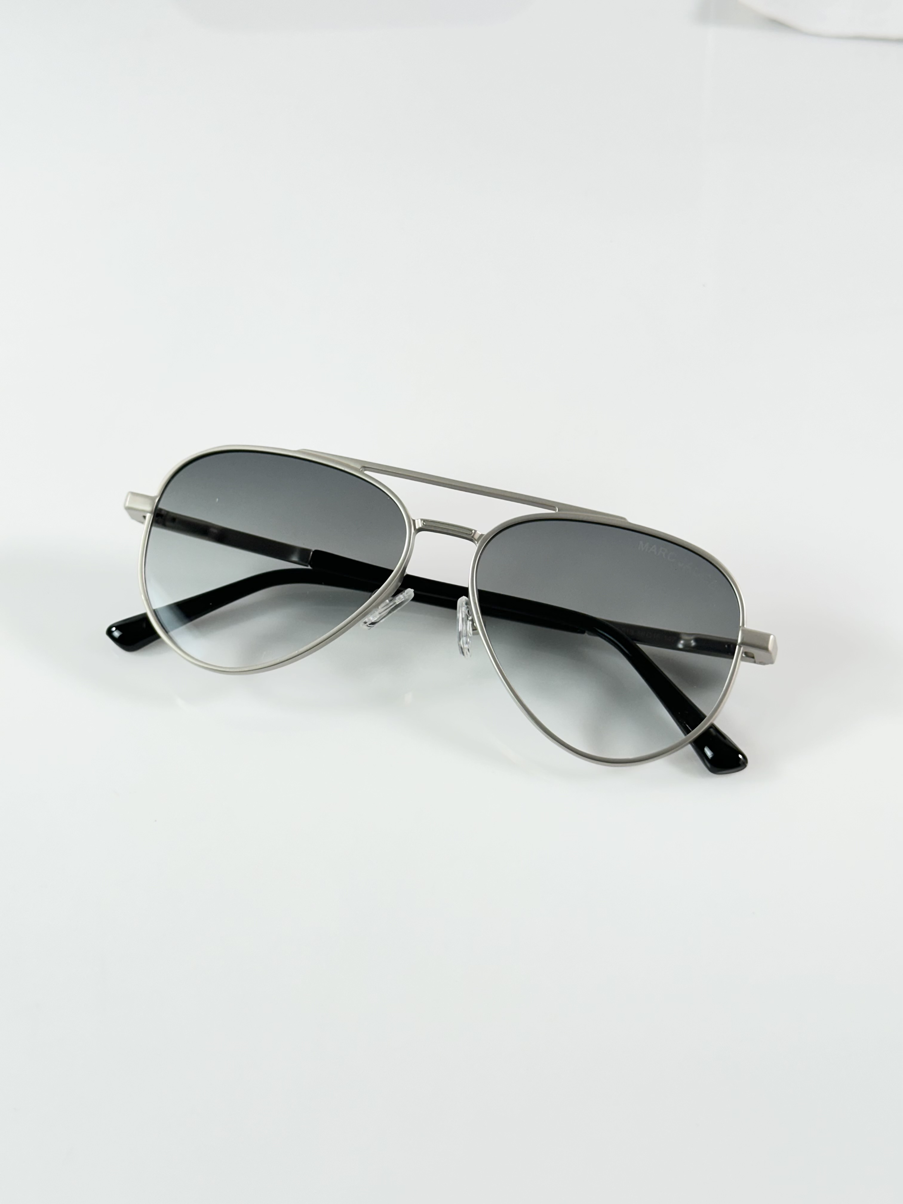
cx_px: 452
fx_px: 1670
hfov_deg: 30.3
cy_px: 602
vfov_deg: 39.7
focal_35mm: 48
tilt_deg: -49.2
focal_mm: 6.86
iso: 64
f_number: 1.78
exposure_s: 1/100
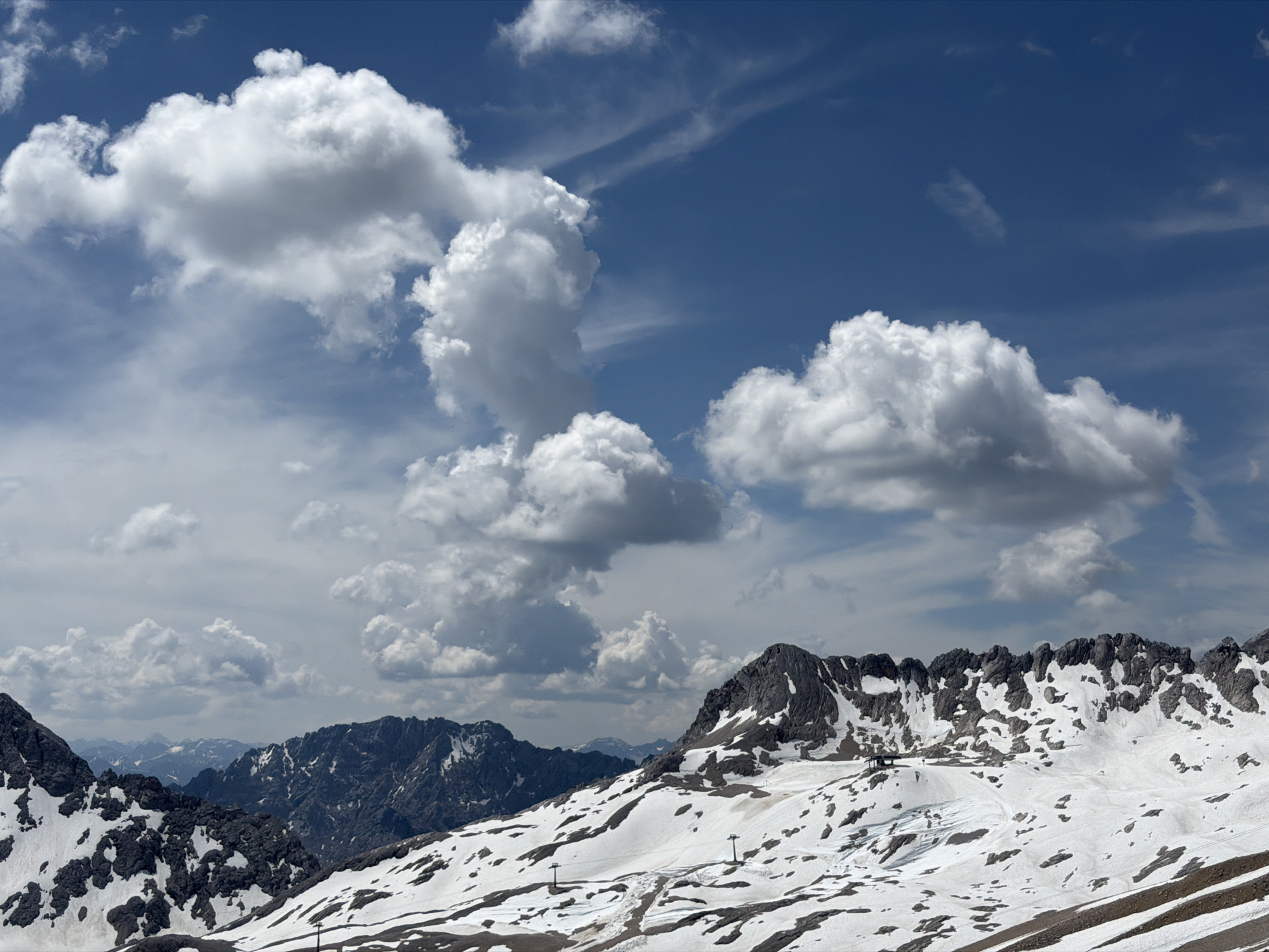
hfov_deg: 39.7
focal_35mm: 48
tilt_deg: +10.0
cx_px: 634
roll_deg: +0.2
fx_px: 1760
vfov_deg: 30.3
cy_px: 476
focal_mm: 6.76
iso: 80
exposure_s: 1/27778
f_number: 1.78
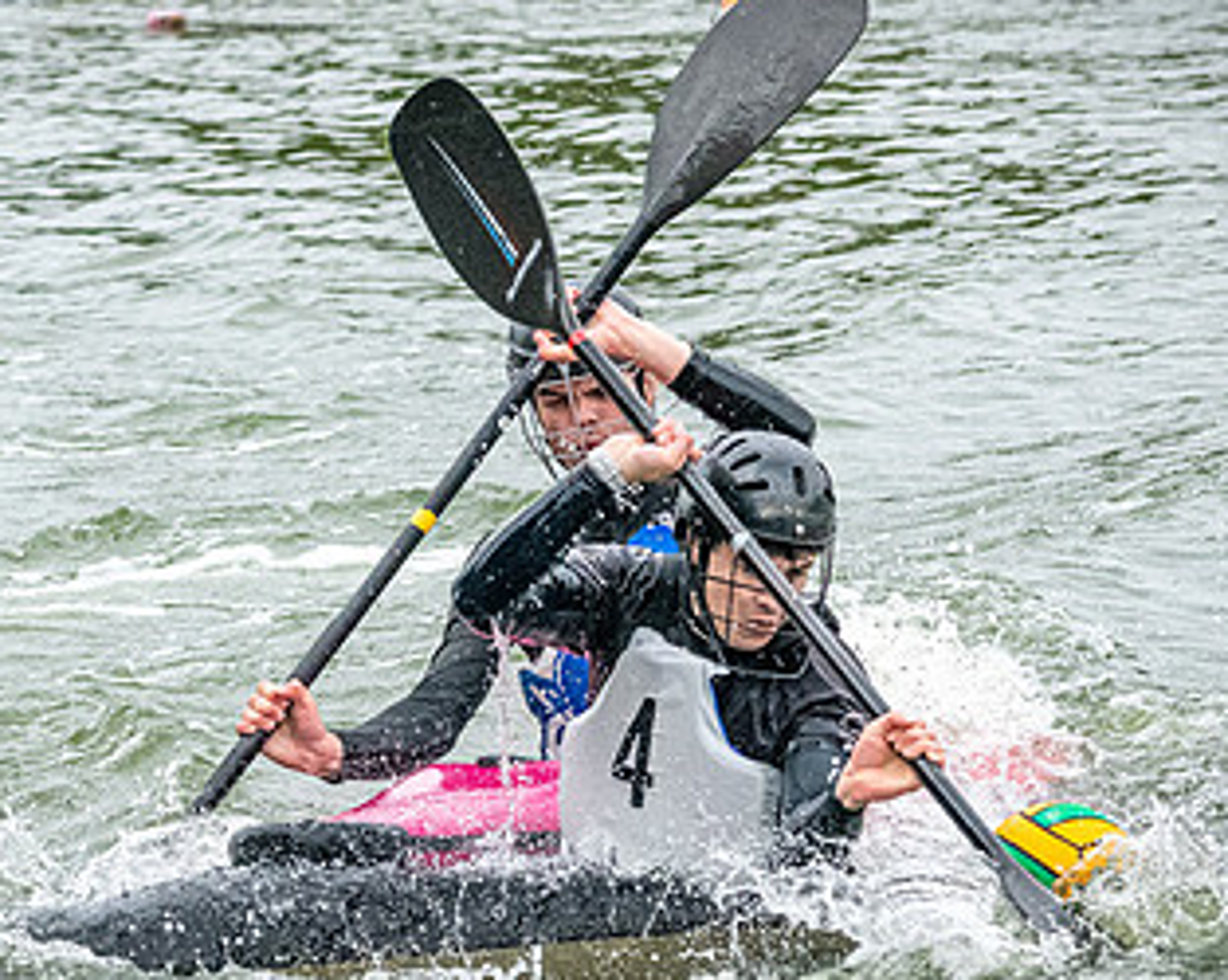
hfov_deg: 4.4
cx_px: 528
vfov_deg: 3.5
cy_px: 726
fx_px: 15836
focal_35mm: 436
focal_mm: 165
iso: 3200
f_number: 8
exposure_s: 1/2500
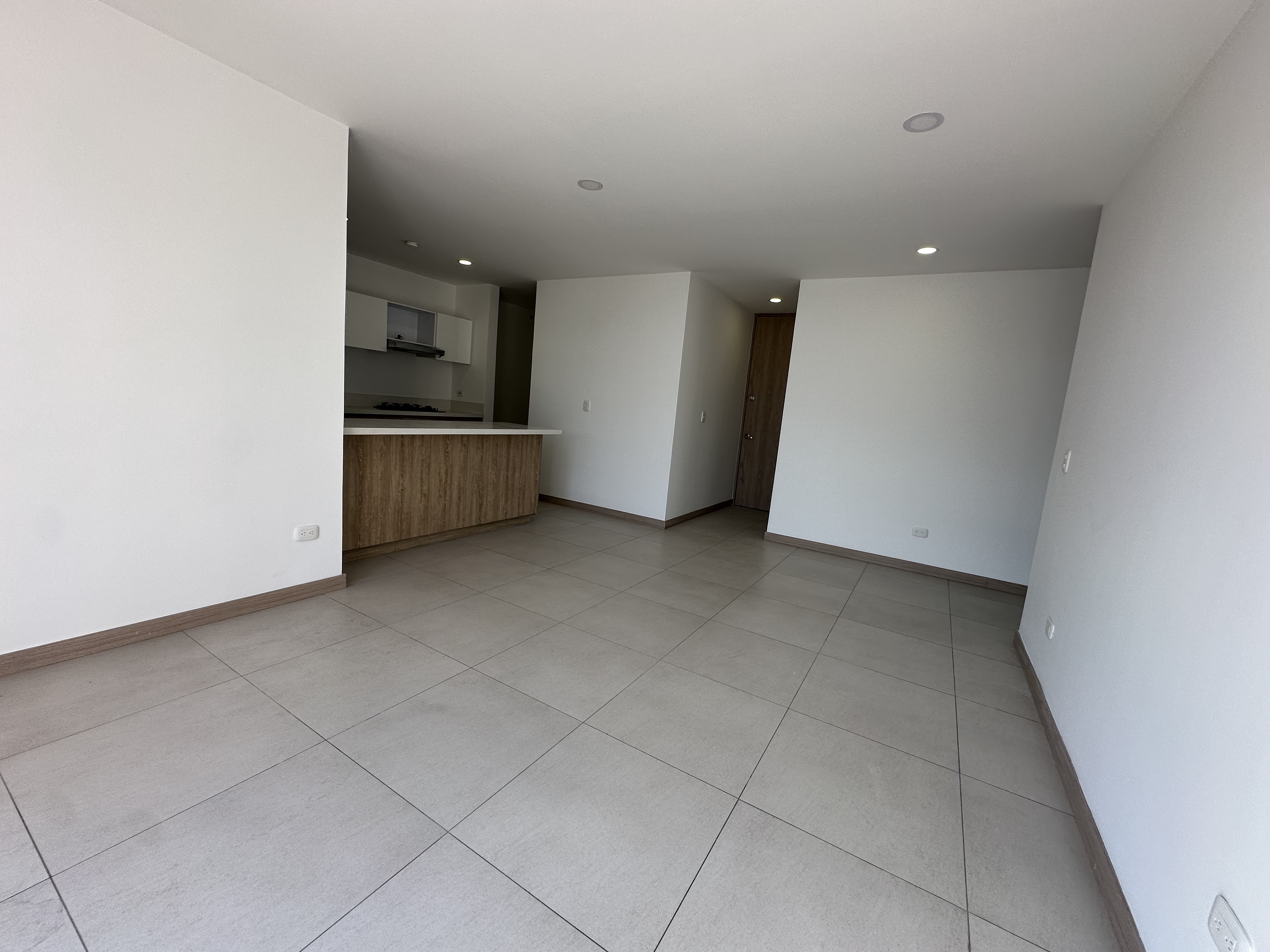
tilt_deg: -6.6
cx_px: 635
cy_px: 476
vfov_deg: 85.7
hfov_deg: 102.1
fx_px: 514
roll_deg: -5.1
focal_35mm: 14
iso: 50
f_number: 2.2
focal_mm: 2.22
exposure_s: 1/208
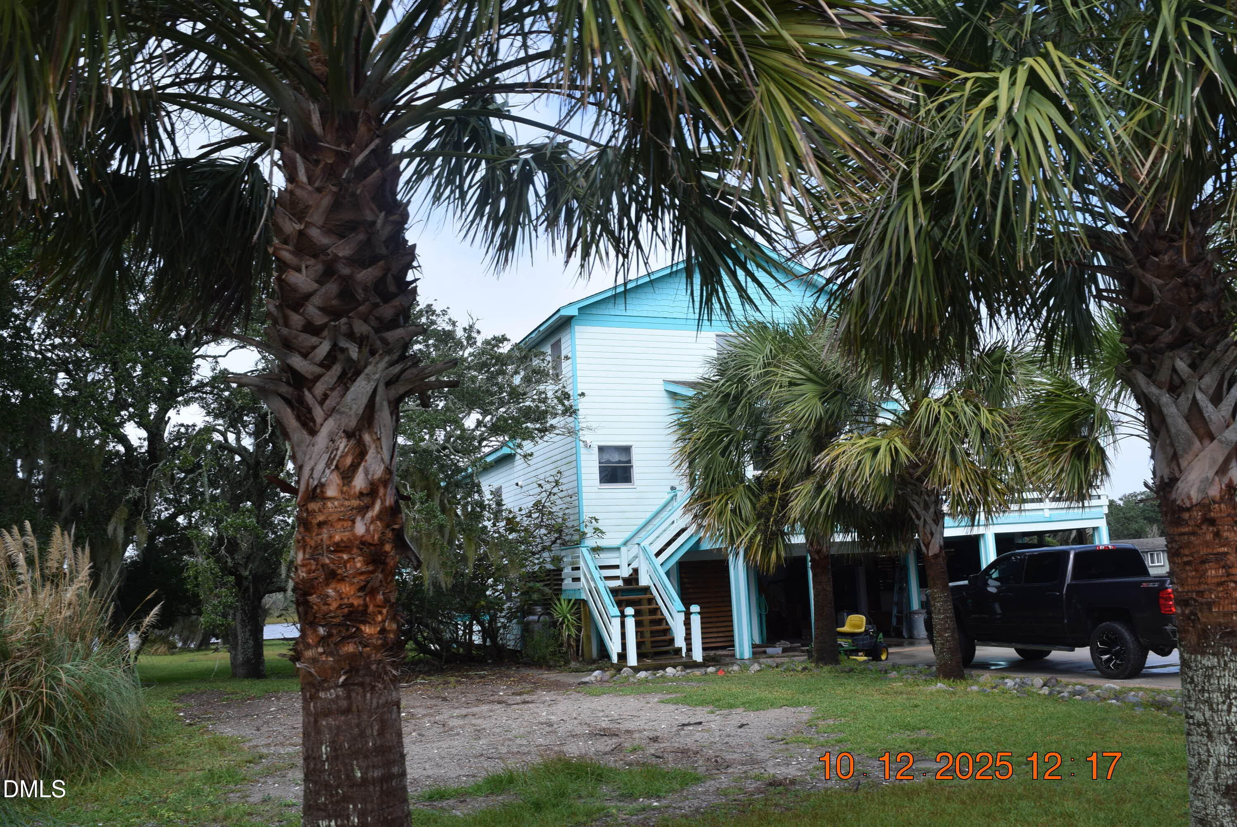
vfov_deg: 43.7
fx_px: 1032
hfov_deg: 61.9
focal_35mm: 30
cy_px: 414
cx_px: 618
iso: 200
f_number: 9
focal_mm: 20
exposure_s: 1/320
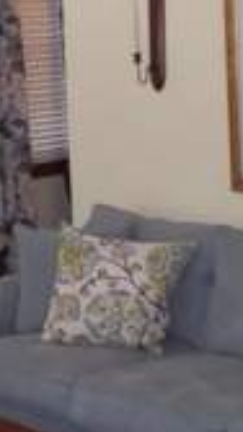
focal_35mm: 91
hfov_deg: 12.4
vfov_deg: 23.4
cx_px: -165
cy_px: 215
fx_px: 1042
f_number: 3.3
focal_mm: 4.1
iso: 320
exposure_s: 1/40
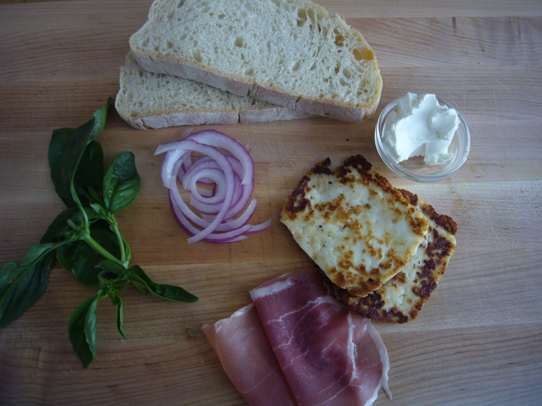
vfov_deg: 49.7
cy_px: 203
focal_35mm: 28
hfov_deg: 63.4
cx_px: 271
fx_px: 438
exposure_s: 1/8
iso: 100
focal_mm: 4.6
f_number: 2.8
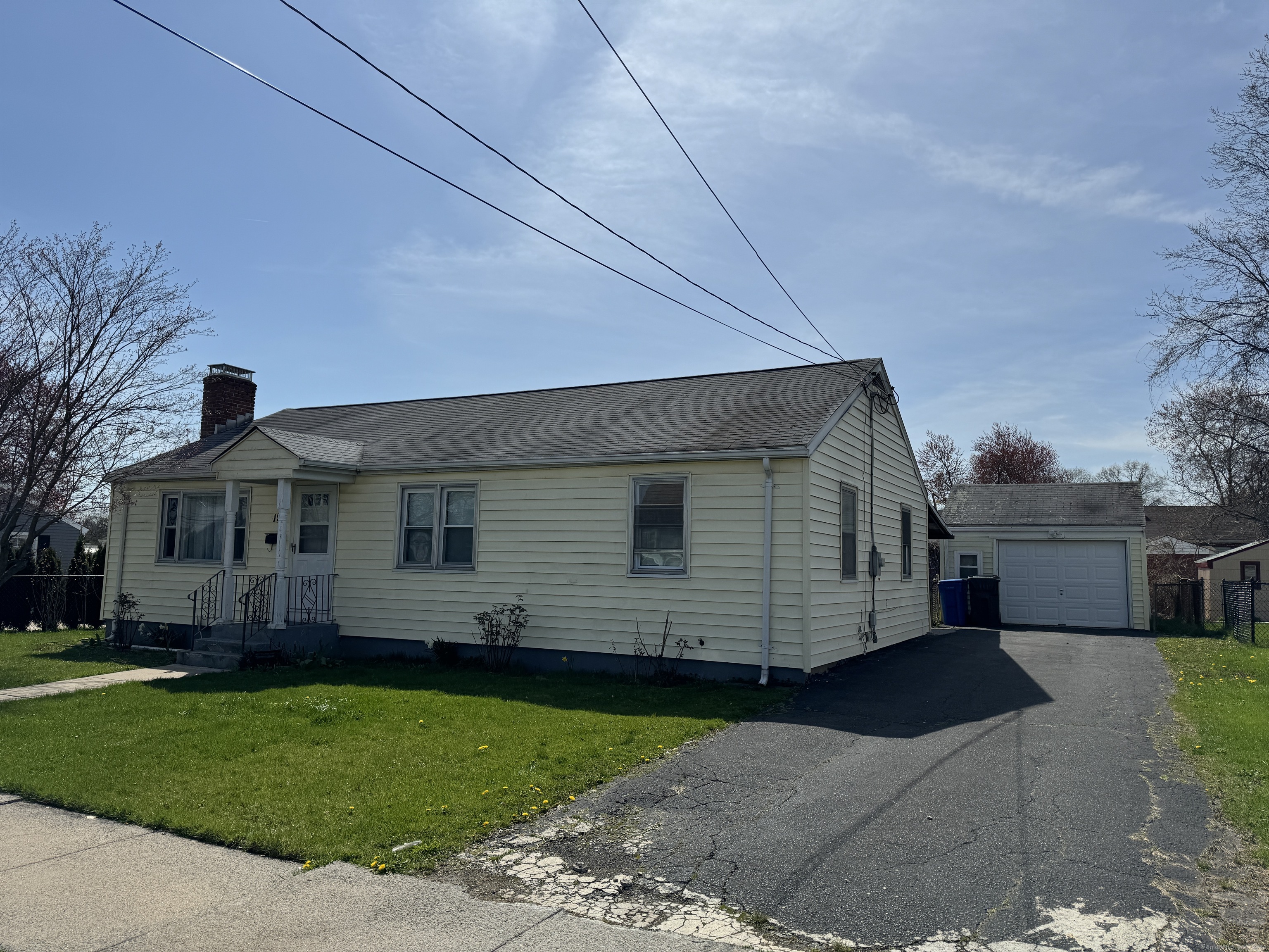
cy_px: 476
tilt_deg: +4.9
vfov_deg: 56.8
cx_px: 634
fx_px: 880
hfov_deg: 71.6
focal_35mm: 24
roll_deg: -1.0
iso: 80
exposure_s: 1/12346
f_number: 1.78
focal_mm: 6.76
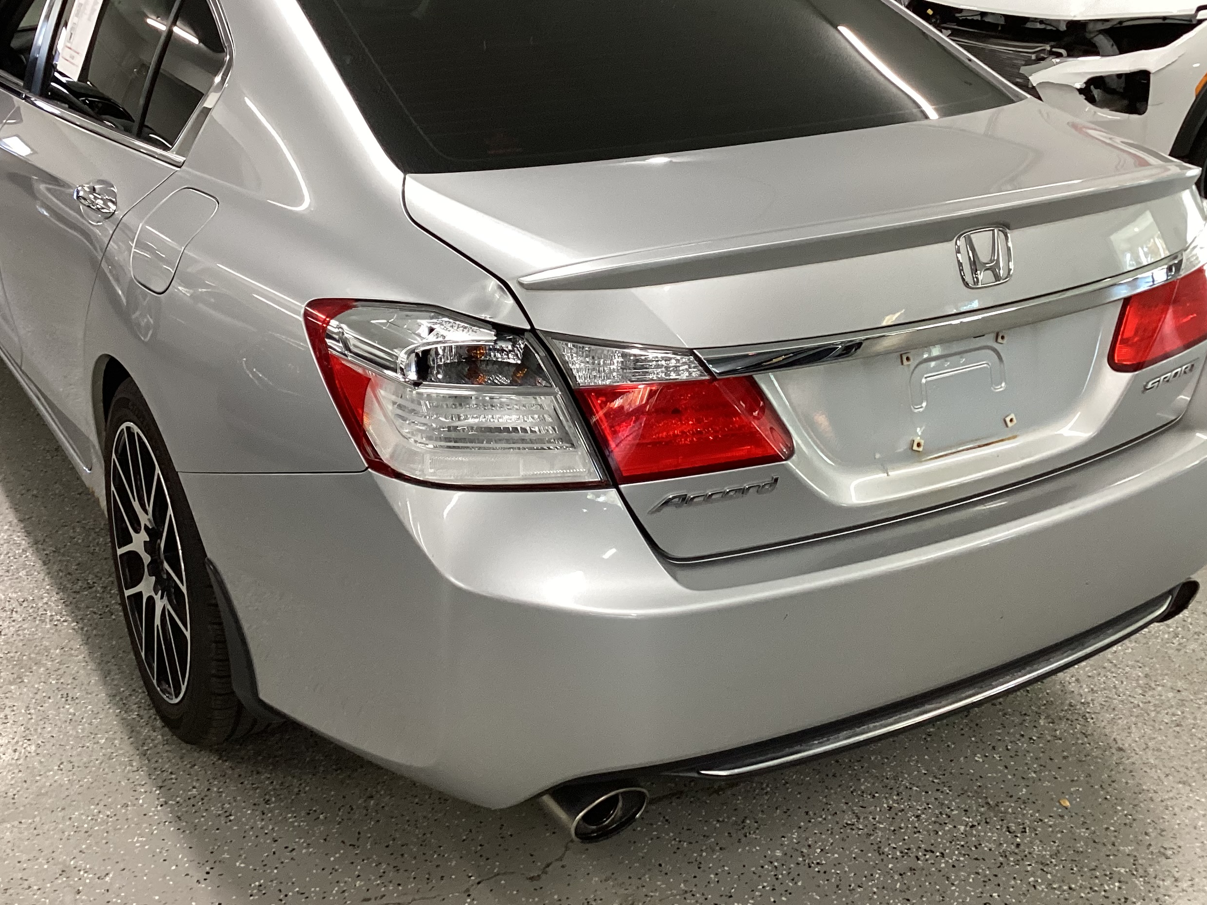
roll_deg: -0.9
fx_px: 1430
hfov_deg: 45.8
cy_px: 355
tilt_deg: -21.0
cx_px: 586
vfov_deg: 35.0
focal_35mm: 41
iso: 125
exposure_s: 1/50
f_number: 2.4
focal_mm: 3.3
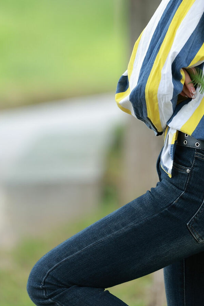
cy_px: 45
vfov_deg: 5.9
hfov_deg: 3.9
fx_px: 2984
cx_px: 163
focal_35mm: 351
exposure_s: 1/250
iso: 100
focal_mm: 200
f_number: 2.8
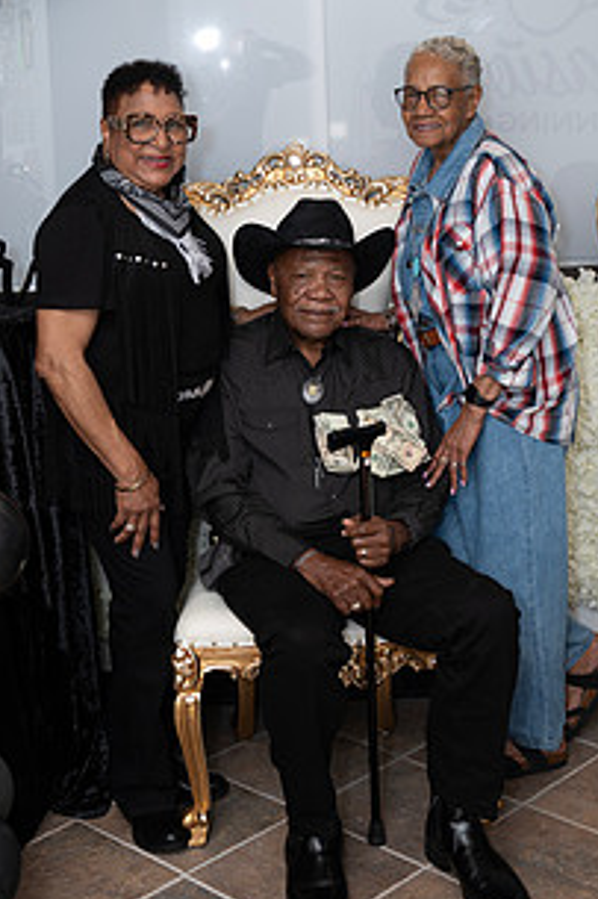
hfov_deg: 23.0
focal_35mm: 59
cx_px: 295
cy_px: 351
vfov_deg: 33.8
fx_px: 1472
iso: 200
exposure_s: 1/125
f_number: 4
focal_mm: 40
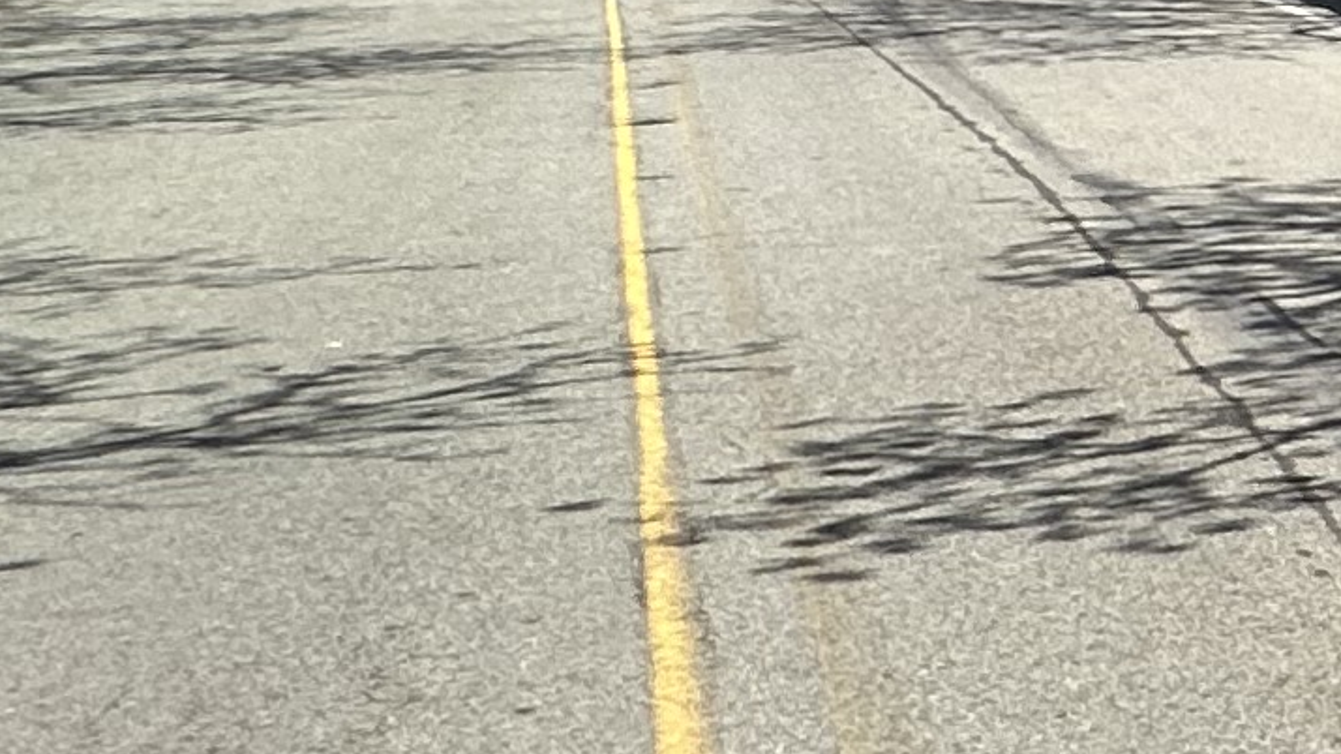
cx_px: 3460
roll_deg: +0.3
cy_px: -580
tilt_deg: +9.2
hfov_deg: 13.8
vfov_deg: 12.8
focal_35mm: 86
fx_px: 3058
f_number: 2.2
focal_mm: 2.22
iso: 40
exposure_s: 1/682
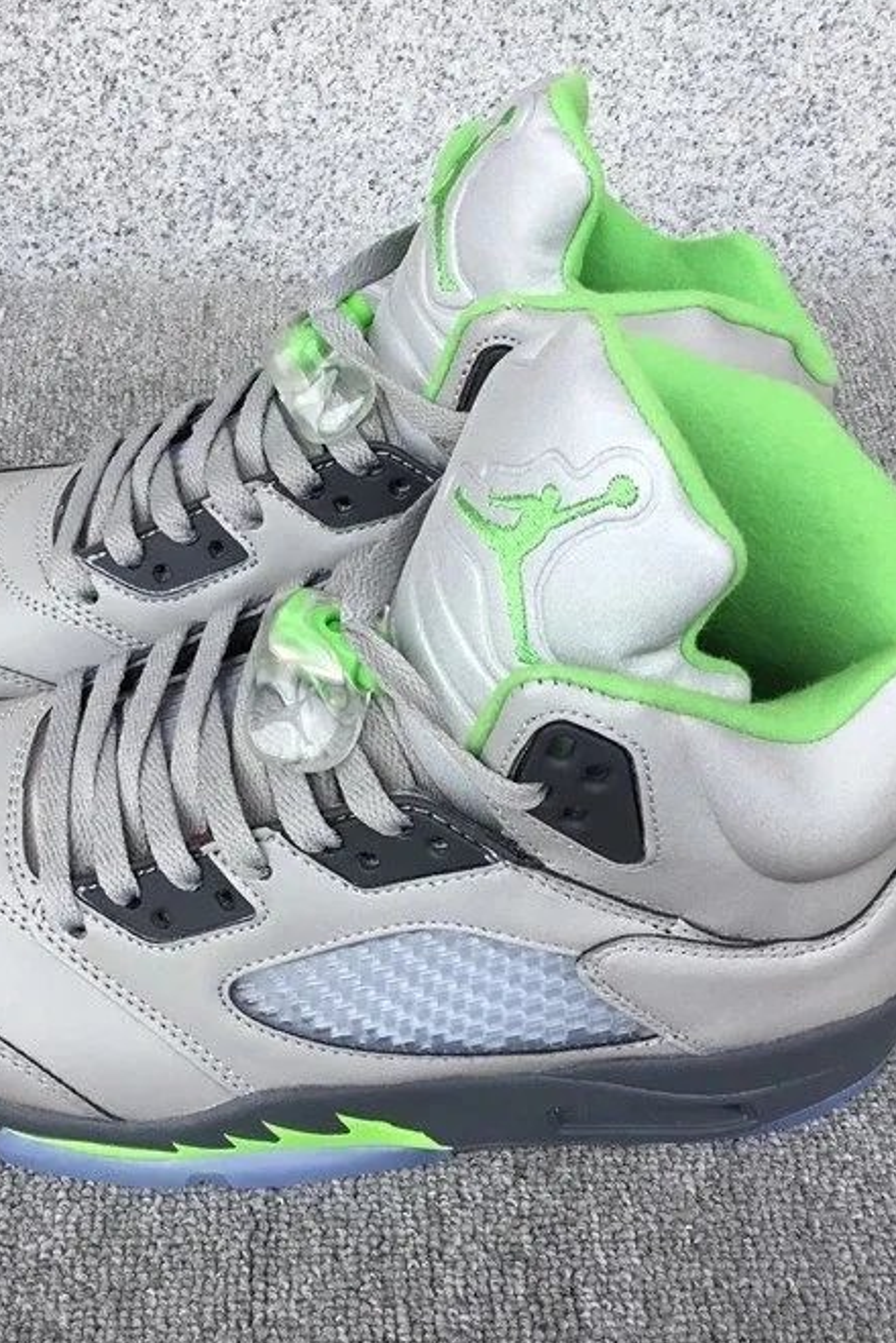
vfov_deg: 44.5
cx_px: 352
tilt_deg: -45.6
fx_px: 1641
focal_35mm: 44
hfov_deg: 30.5
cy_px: 667
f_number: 2.4
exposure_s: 1/261
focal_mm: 3.3
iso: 25
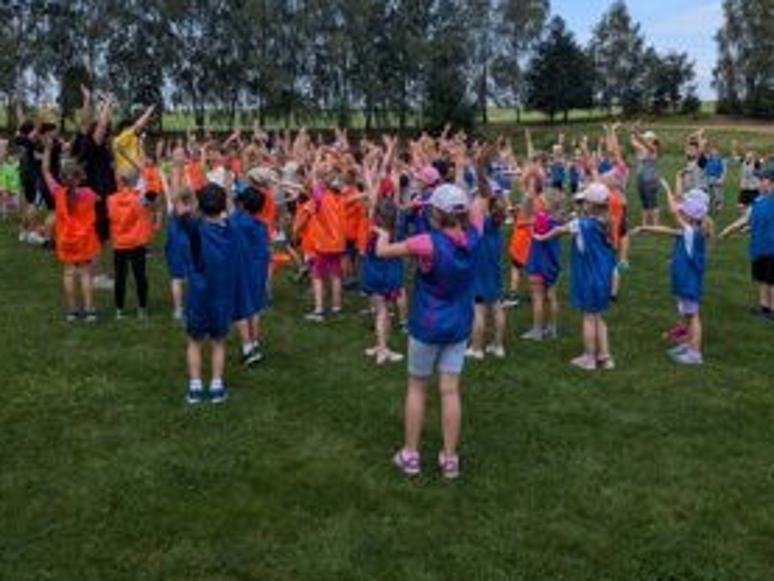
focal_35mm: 39
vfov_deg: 36.4
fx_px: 872
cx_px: 408
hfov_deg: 47.8
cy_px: 190
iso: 58
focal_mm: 4.38
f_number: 1.73
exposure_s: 1/2128
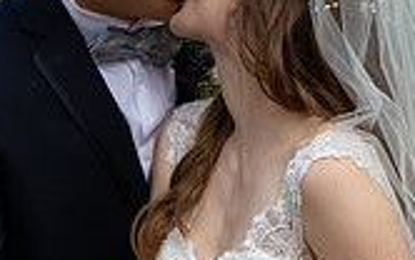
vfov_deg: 2.4
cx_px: 202
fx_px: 6247
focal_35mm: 552
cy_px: 18
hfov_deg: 3.8
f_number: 9
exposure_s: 1/160
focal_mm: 200
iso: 800
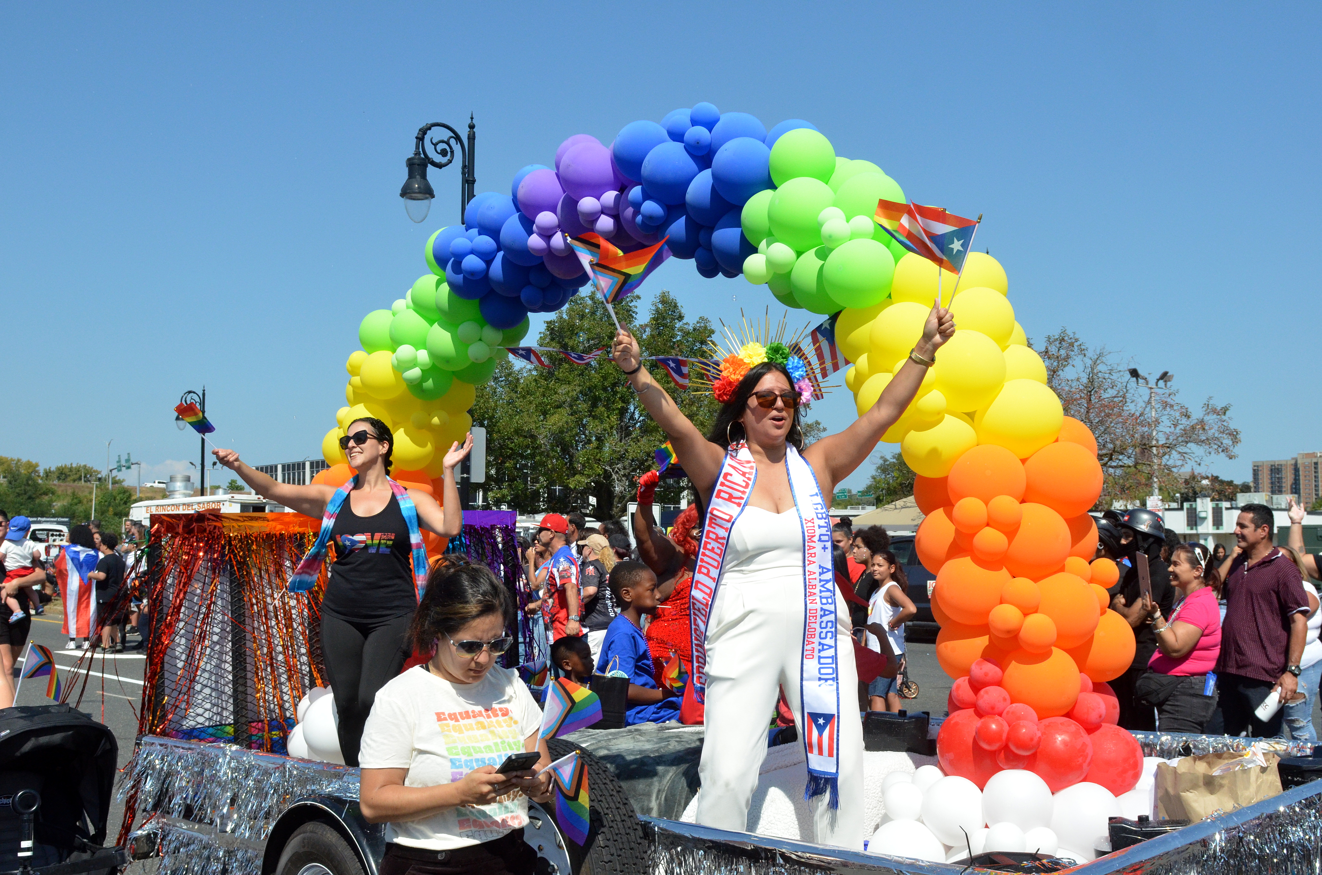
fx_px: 1319
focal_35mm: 36
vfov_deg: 36.7
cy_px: 438
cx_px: 661
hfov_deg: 53.2
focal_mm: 24
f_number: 9
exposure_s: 1/3200
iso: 1250
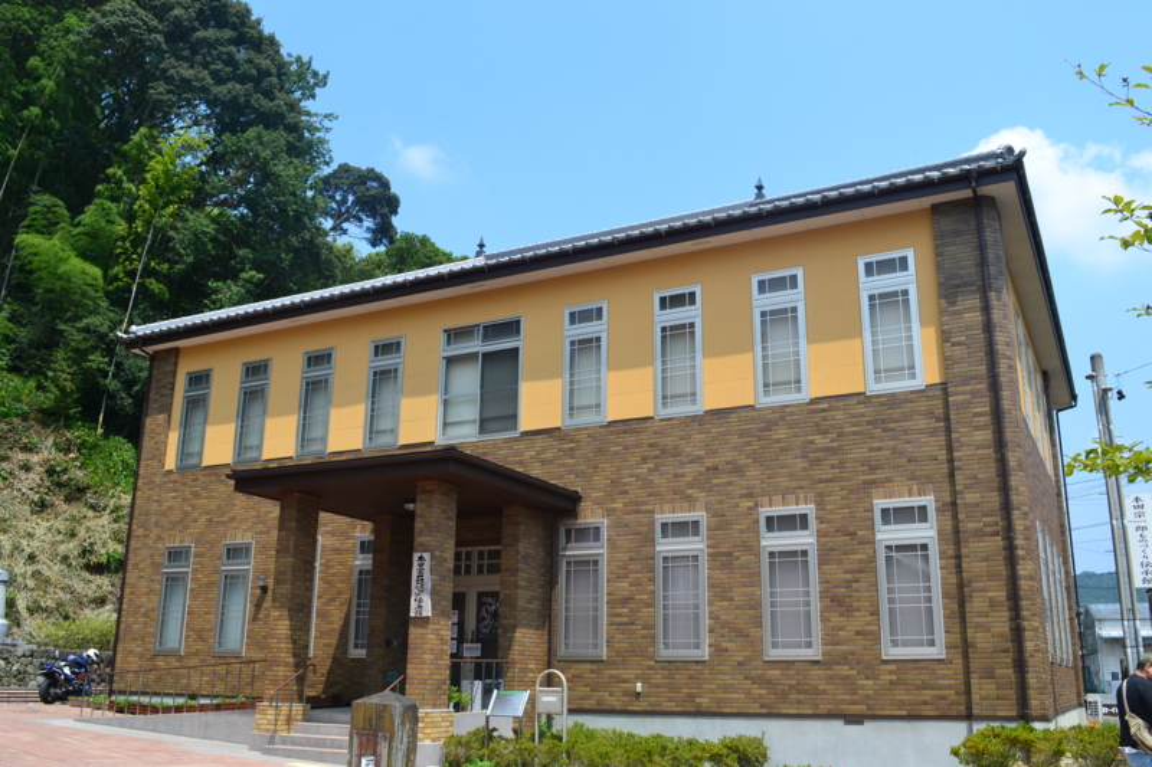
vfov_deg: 40.0
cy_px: 384
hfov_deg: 57.2
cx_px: 576
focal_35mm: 33
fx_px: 1056
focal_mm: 22
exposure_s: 1/400
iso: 400
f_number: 11
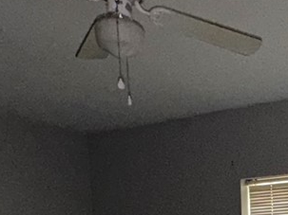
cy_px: 373
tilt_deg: -9.2
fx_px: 615
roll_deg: +0.5
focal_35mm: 74
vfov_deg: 16.9
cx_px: 316
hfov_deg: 24.6
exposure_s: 1/31
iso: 200
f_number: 2.2
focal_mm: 2.22
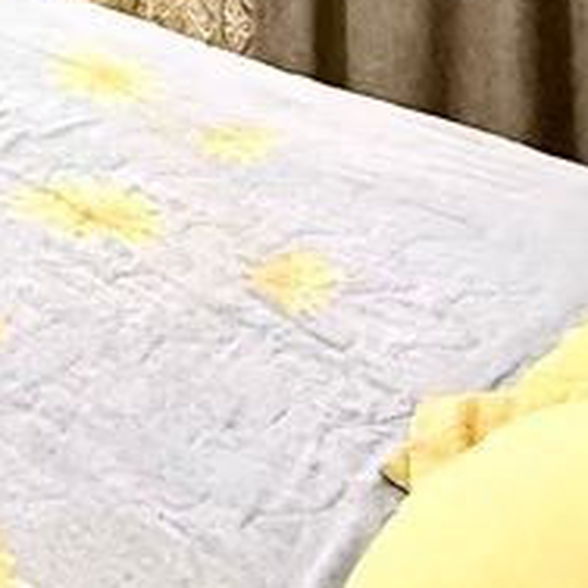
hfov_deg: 17.1
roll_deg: +0.9
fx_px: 1518
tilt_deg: -1.7
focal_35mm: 79
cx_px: -535
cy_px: -491
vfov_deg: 17.5
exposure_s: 1/60
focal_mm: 2.22
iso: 250
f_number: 2.2
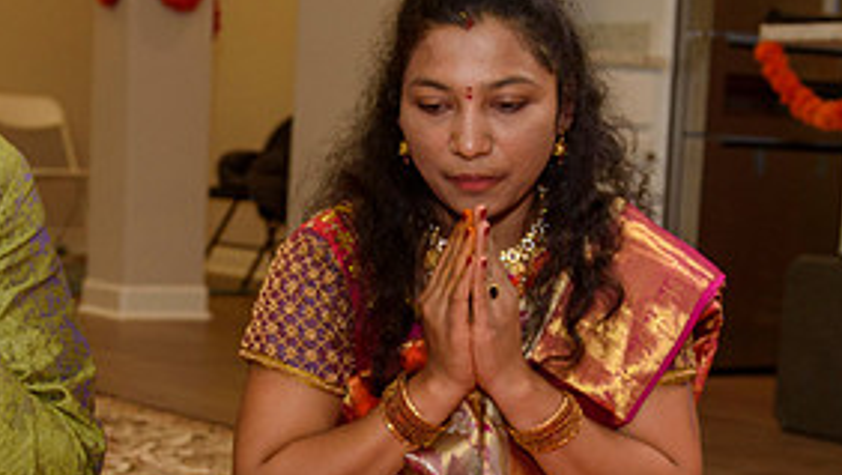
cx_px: 374
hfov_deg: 22.4
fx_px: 2122
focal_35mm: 95
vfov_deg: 12.6
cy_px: 477
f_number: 4
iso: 640
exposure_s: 1/250
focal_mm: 32
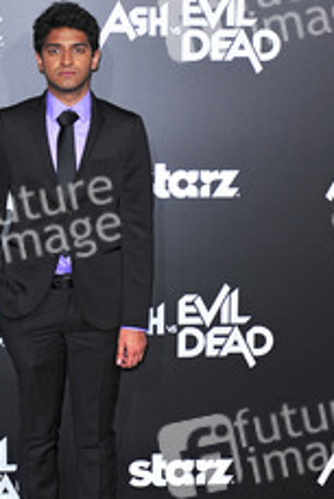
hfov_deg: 23.9
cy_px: 338
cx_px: 73
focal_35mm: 56
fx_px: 778
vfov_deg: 35.2
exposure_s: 1/320
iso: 500
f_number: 5.6
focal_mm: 32
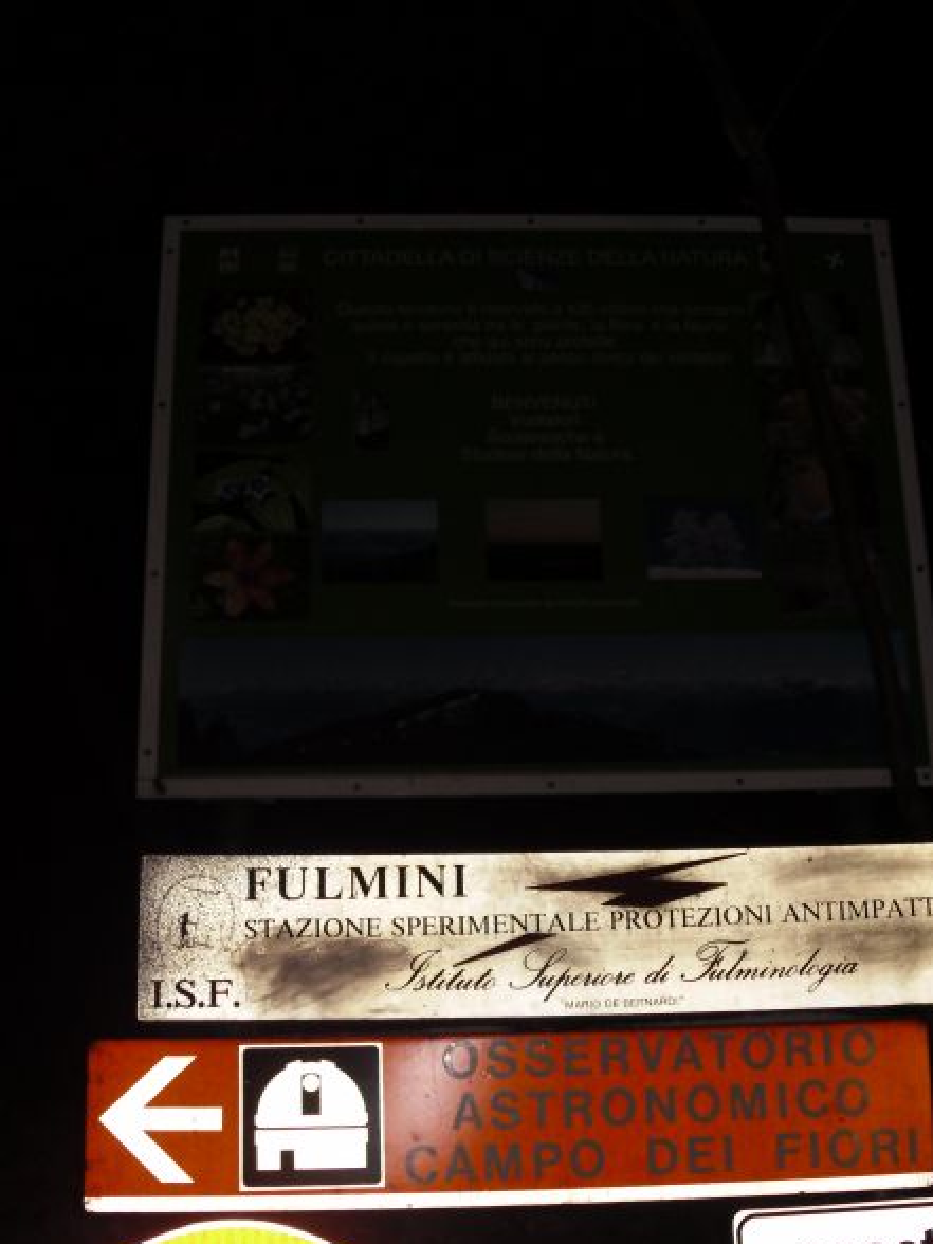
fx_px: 1761
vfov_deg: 38.9
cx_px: 525
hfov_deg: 29.6
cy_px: 618
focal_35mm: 49
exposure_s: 1/60
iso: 200
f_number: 3.1
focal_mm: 6.3
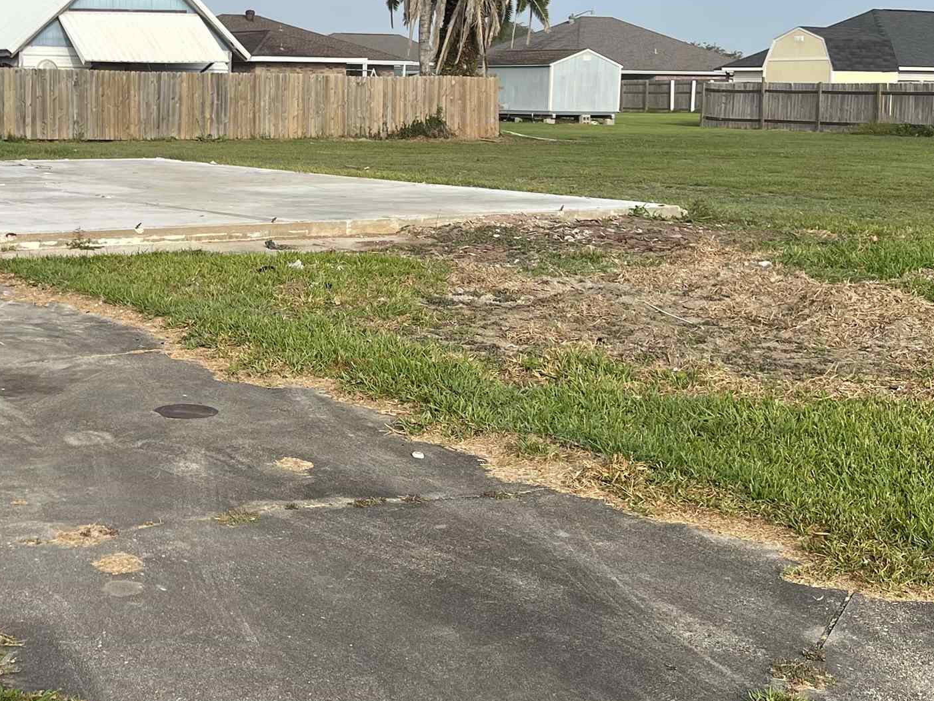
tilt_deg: -6.1
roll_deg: -0.7
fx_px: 1538
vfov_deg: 25.5
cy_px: 230
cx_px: 143
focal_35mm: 57
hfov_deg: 32.5
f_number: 1.5
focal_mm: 5.7
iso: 50
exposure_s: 1/3704
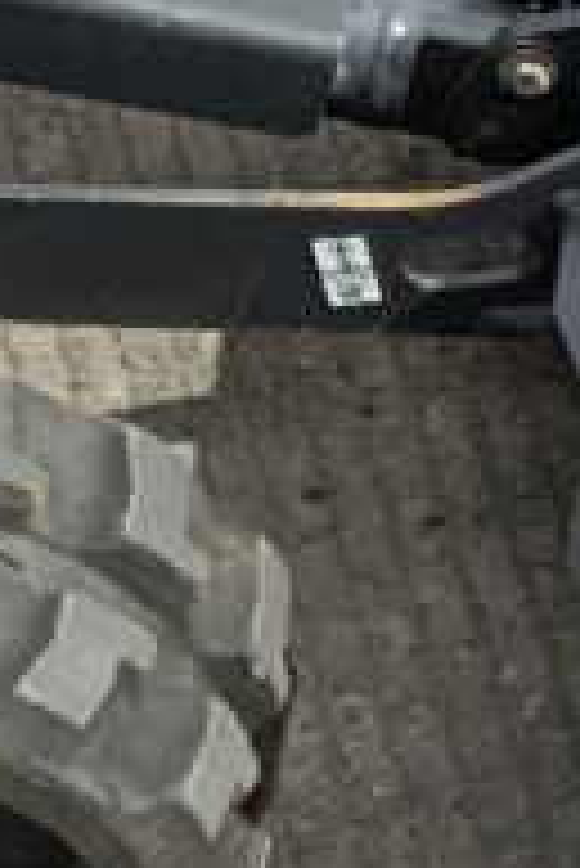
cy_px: -117
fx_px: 3859
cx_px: 1992
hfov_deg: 7.2
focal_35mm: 160
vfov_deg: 12.6
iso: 16
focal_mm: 3
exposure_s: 1/1675
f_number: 1.8
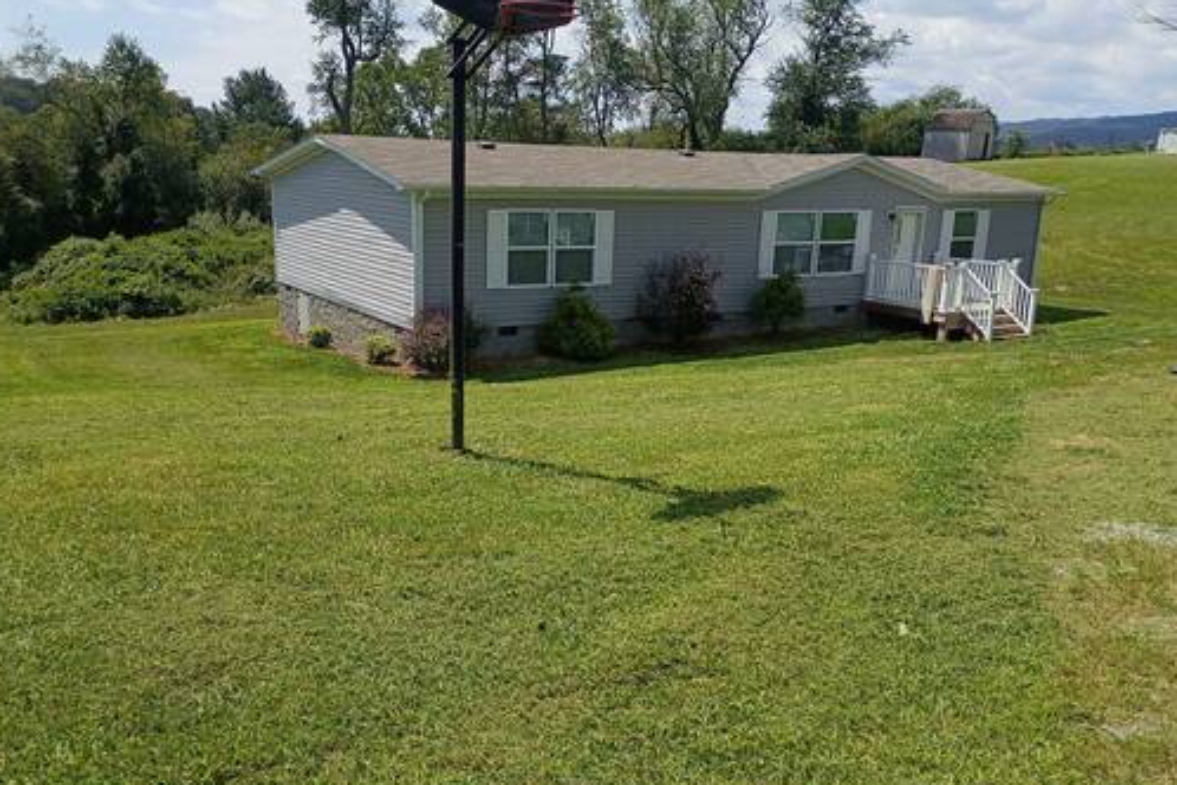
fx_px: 1013
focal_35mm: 31
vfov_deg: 42.3
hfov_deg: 60.3
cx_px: 577
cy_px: 440
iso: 102
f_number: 1.8
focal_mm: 4.27
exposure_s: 1/1307
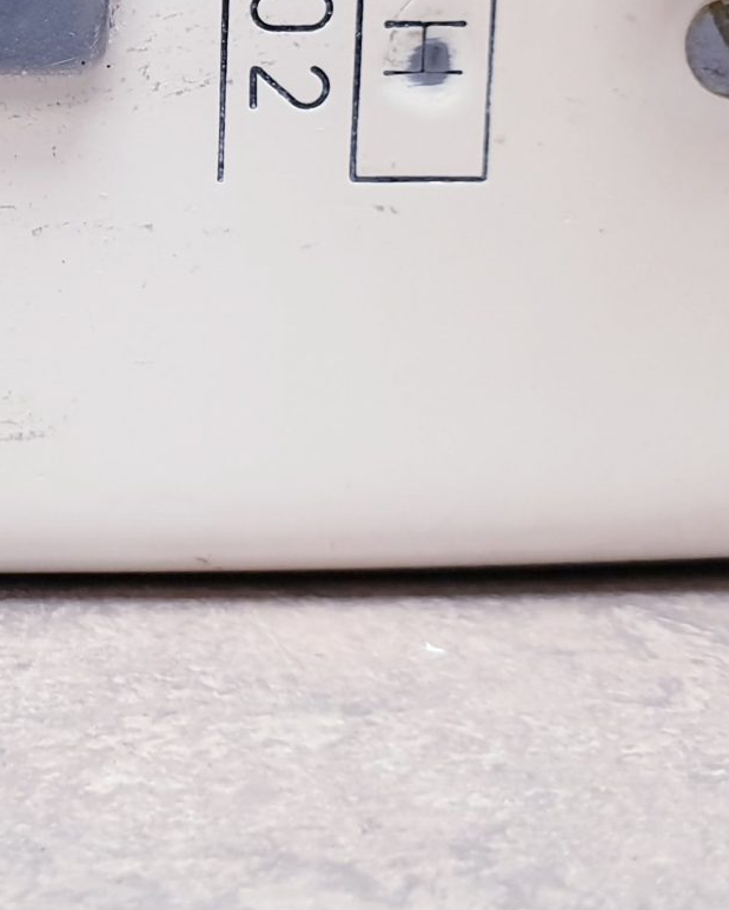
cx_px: -231
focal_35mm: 84
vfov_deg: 22.1
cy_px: 68
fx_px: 2264
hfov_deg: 17.2
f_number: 2.4
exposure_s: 1/50
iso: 100
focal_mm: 4.3
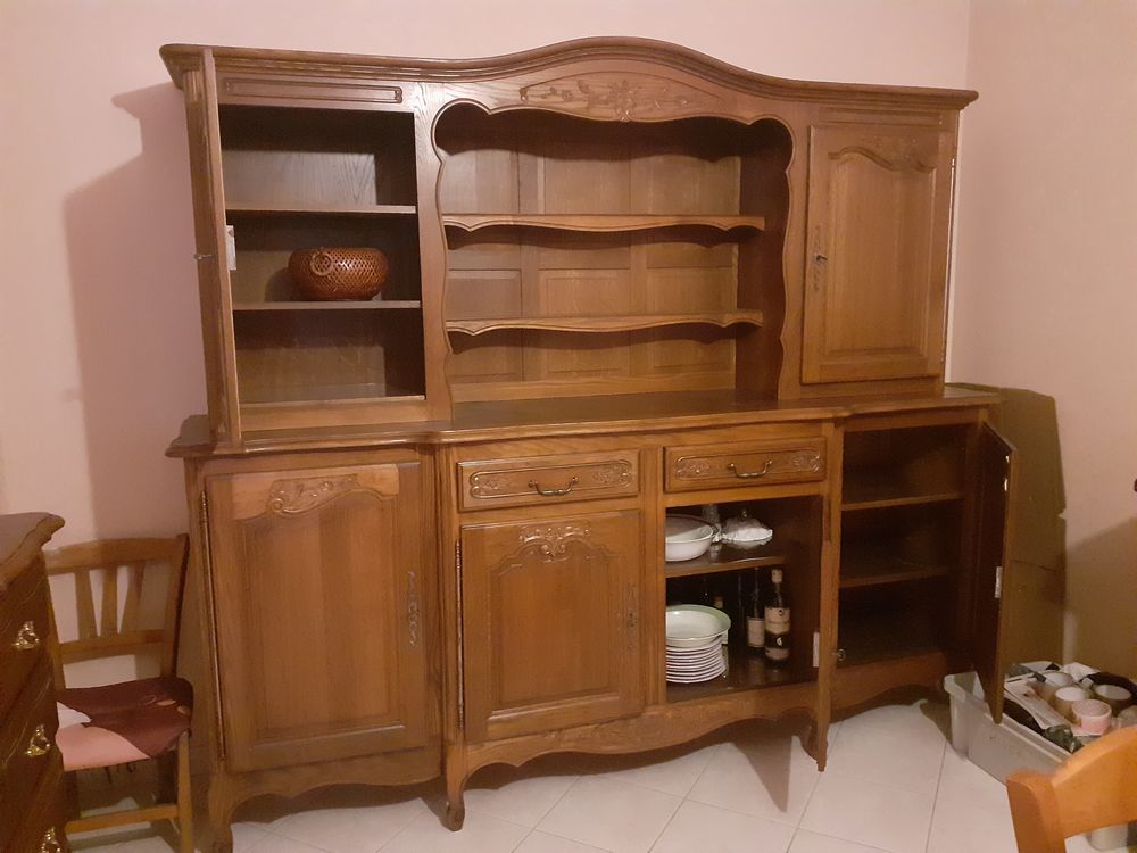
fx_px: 887
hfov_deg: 65.3
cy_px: 426
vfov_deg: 51.4
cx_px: 568
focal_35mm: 27
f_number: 1.9
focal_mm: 3.6
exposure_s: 1/17
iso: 1250
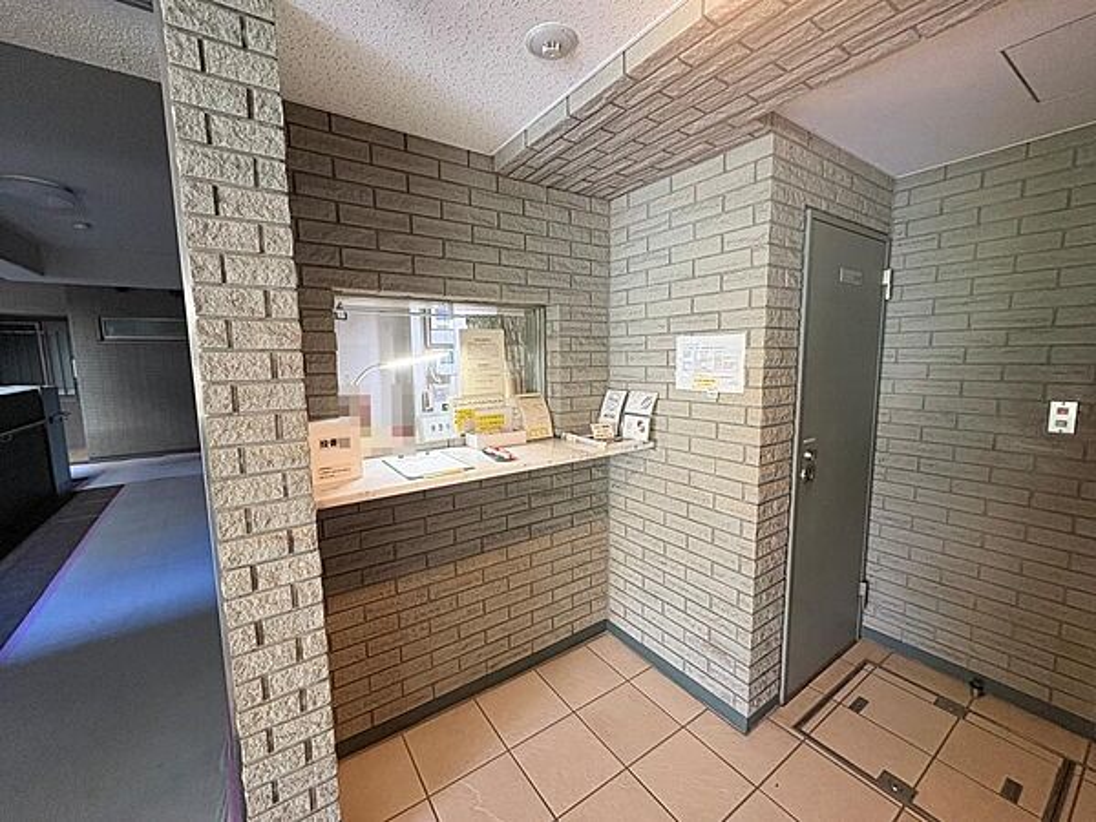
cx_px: 548
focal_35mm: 14
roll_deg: +0.1
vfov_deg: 85.7
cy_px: 411
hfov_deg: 102.1
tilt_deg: -6.8
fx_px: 443
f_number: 2.2
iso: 200
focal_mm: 2.22
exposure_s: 1/54
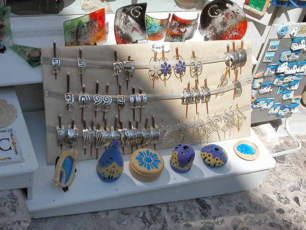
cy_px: 115
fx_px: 477
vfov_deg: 27.0
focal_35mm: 54
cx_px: 153
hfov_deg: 35.5
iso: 100
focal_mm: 8.2
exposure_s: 1/564
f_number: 5.4
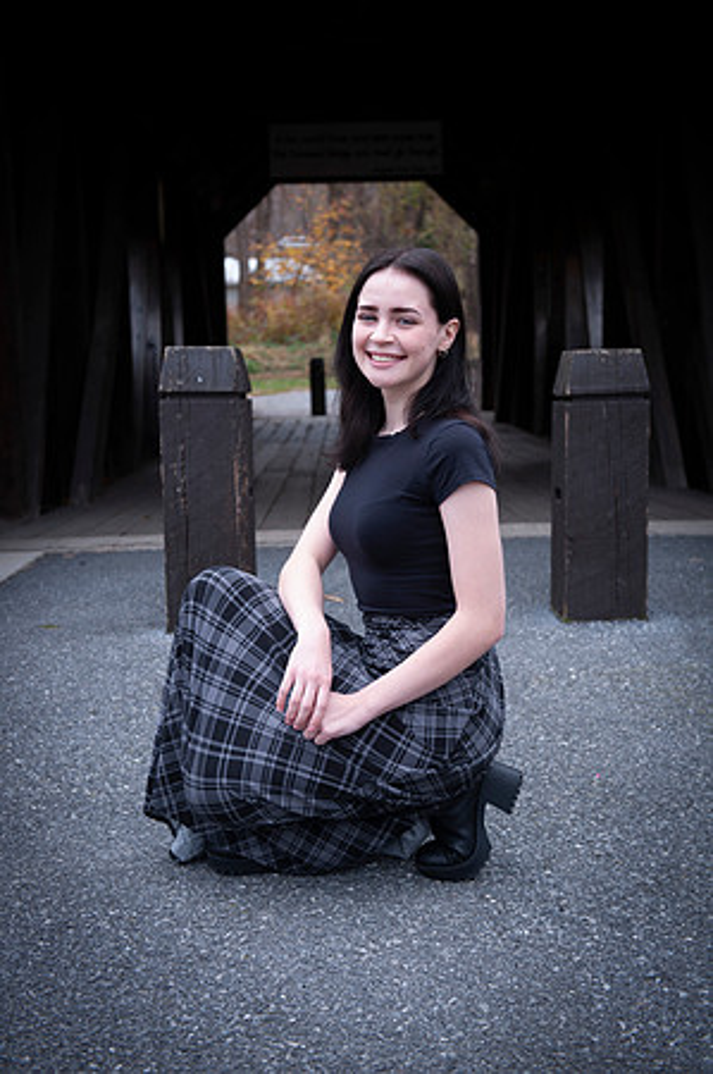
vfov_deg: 41.2
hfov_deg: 28.0
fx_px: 1429
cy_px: 537
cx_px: 356
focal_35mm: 48
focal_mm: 48
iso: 100
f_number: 4.5
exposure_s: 1/160
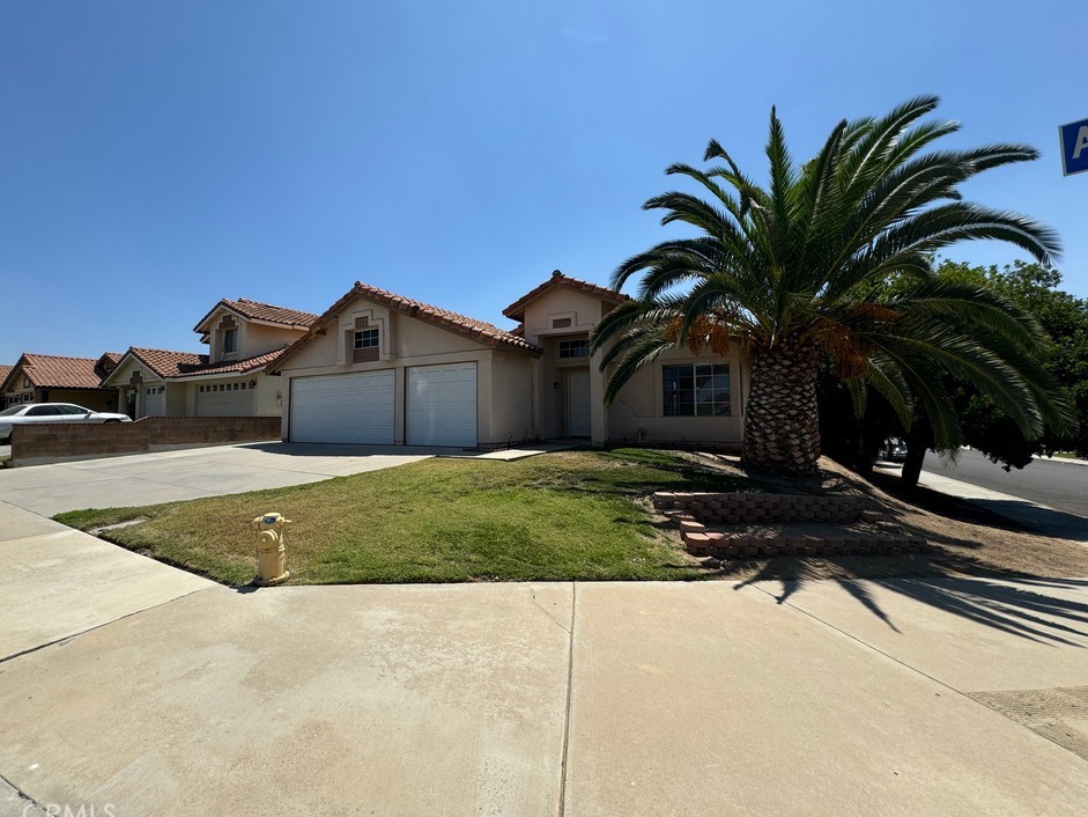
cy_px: 393
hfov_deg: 98.0
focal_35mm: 15
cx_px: 509
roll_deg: +0.4
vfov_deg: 81.7
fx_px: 472
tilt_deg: +4.4
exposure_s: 1/2083
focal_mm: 2.22
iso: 50
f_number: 2.2
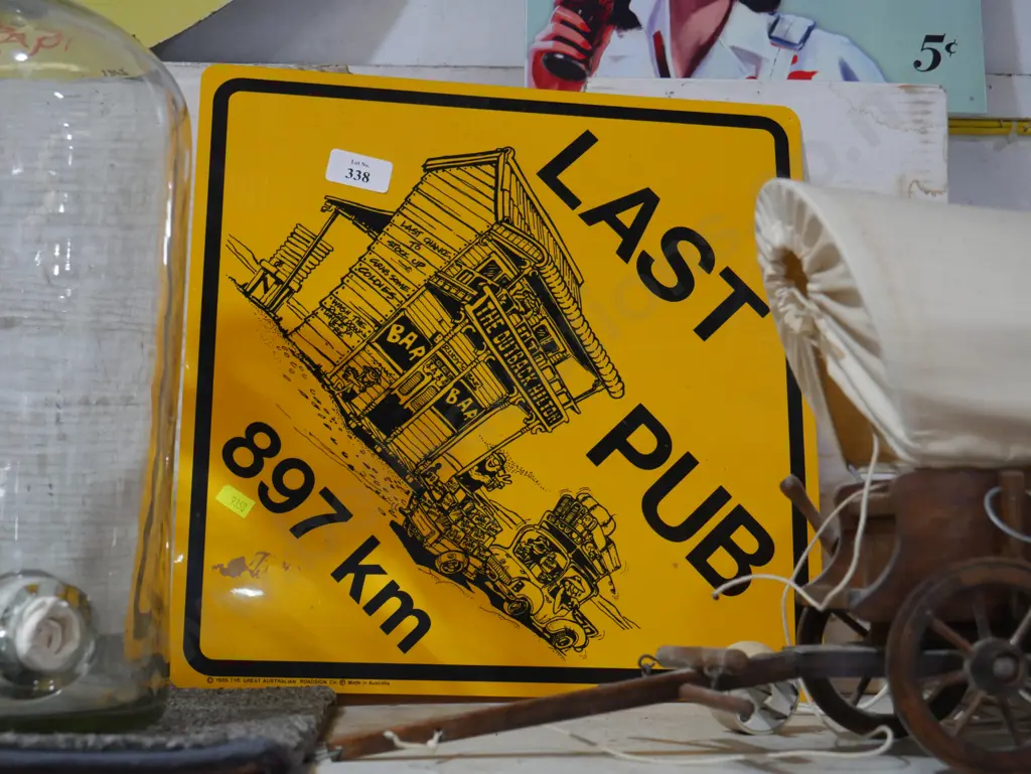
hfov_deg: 32.2
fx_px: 1788
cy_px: 387
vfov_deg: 24.4
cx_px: 516
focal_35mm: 60
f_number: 5.4
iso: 1000
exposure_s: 1/60
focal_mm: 30
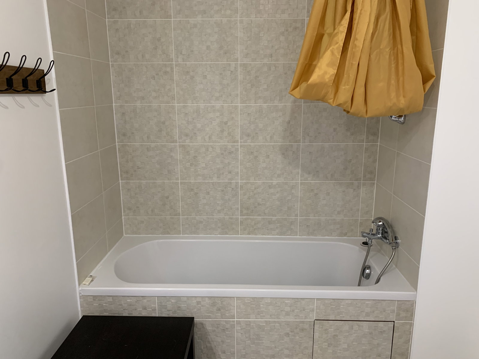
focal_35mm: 26
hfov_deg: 67.3
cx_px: 240
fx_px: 360
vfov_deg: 53.1
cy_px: 180
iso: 125
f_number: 1.8
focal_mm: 4.25
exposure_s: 1/49
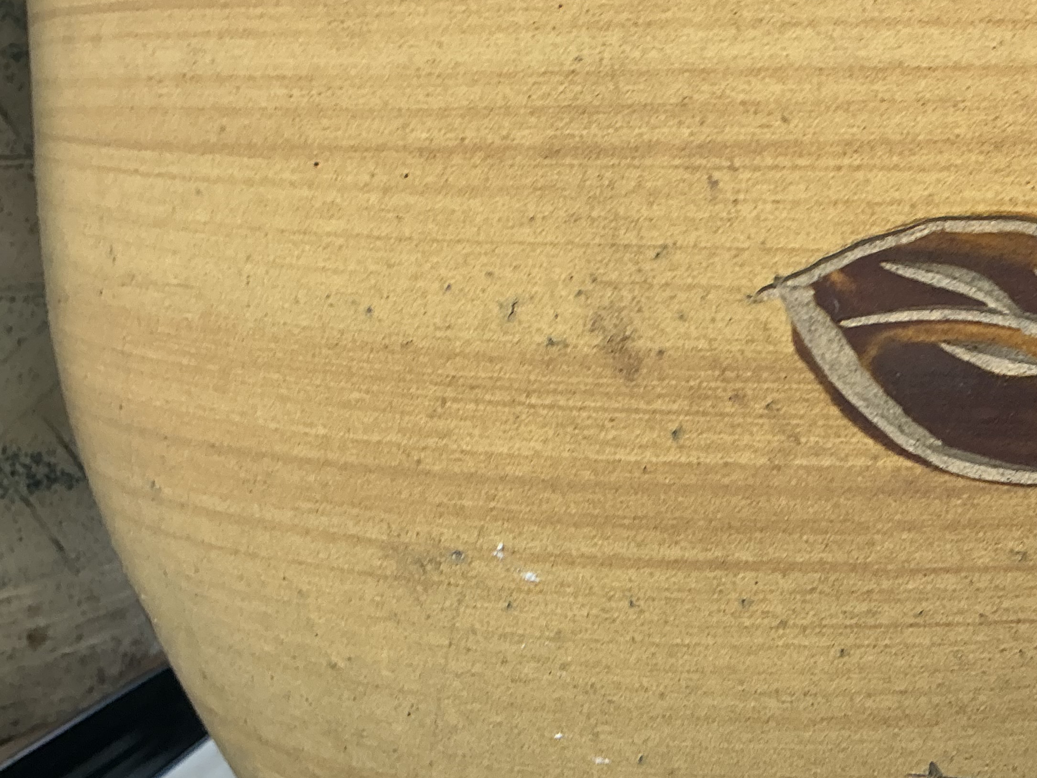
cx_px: 789
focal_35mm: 54
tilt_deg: -11.9
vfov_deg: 27.0
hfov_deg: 34.7
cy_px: 377
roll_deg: -2.0
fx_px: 1618
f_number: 1.8
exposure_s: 1/50
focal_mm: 3
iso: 64
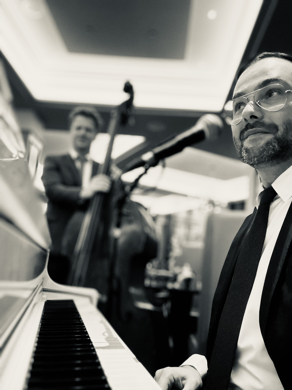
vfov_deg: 60.0
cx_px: 146
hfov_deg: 46.8
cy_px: 195
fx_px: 337
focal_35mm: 30
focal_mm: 2.69
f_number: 1.9
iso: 500
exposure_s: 1/24
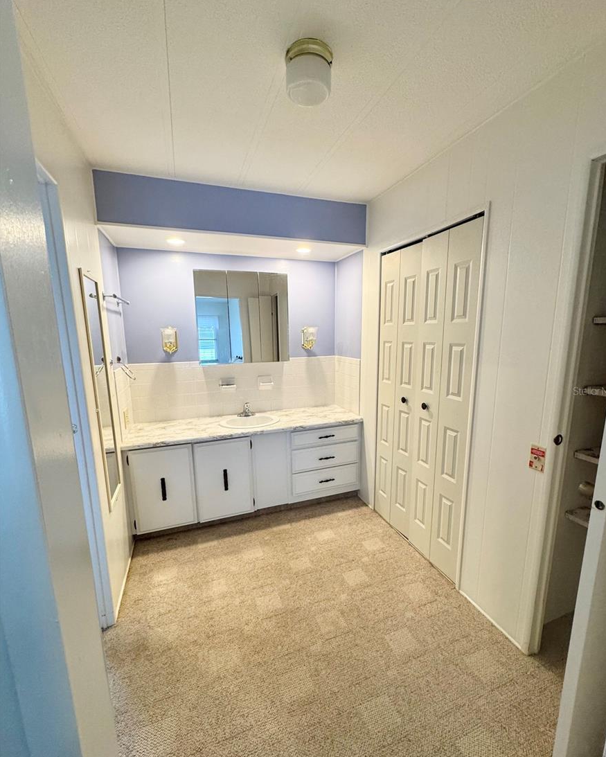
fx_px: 336
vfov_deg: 96.7
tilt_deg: -10.3
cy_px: 391
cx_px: 310
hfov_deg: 84.0
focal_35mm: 15
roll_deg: +0.8
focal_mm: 2.22
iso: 250
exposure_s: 1/120
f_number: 2.2
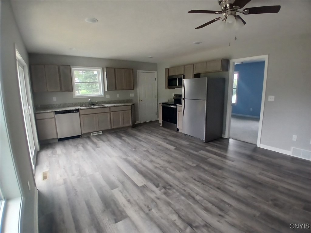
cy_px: 116
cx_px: 156
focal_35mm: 17
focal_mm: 1.4
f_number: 2.2
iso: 100
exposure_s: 1/60
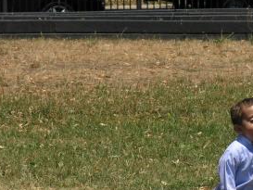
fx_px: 4782
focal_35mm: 654
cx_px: 272
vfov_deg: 2.3
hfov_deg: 3.0
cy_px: 98
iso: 50
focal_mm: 71
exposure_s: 1/195
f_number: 7.5
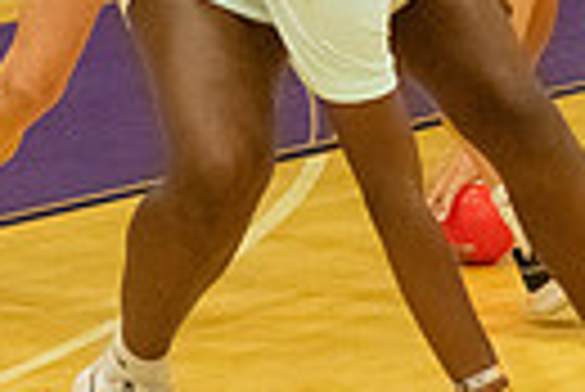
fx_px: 6540
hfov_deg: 5.1
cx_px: 90
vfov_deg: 3.4
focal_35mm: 402
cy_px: -250
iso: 6400
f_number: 4.5
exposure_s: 1/800
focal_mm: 90
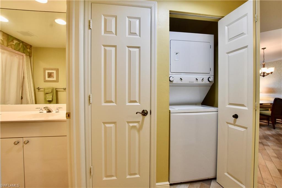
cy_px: 94
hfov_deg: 100.4
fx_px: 117
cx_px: 141
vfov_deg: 77.3
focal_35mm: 15
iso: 560
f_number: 9
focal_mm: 10
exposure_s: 1/15
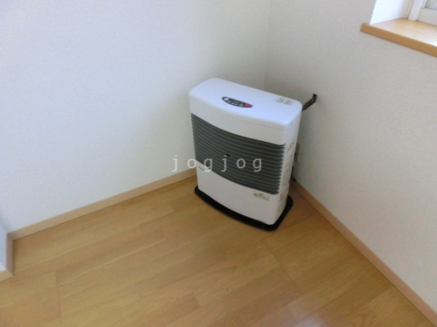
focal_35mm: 24
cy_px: 164
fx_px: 303
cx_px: 218
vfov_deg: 56.8
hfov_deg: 71.6
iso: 800
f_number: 3
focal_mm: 4.24
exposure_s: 1/100
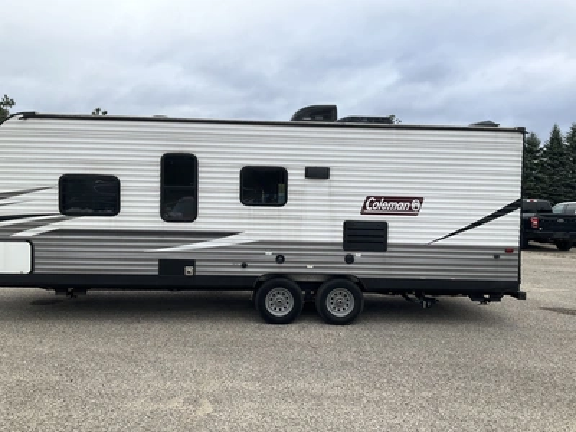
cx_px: 288
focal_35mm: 29
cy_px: 216
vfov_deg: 48.2
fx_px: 483
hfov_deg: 61.7
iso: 25
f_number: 1.8
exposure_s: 1/446
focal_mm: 3
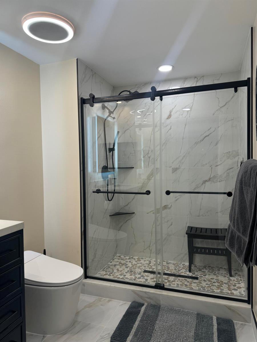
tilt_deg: -1.4
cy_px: 171
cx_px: 128
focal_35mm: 24
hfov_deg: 56.8
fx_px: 238
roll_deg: +1.4
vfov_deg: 71.6
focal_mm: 6.76
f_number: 1.78
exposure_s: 1/121
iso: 64
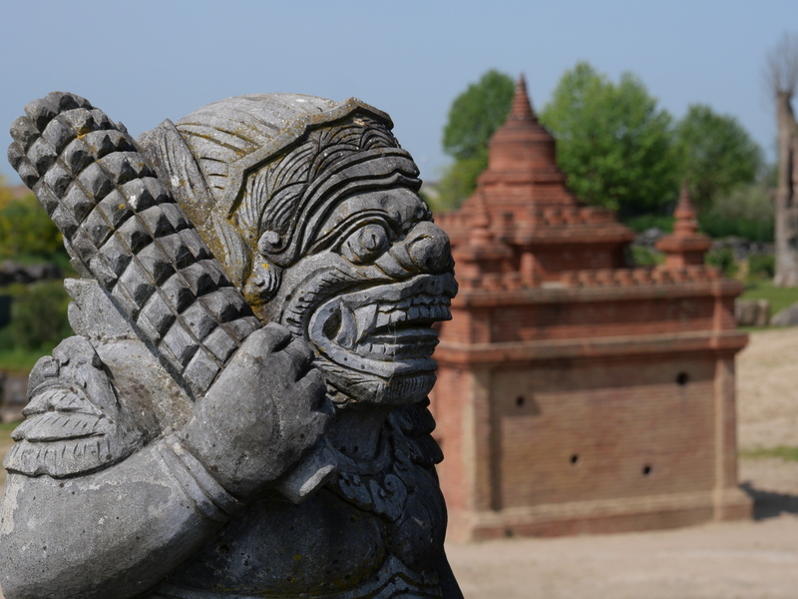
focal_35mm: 106
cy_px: 300
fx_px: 2444
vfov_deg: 14.0
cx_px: 399
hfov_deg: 18.5
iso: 800
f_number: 8
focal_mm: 53
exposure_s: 1/640
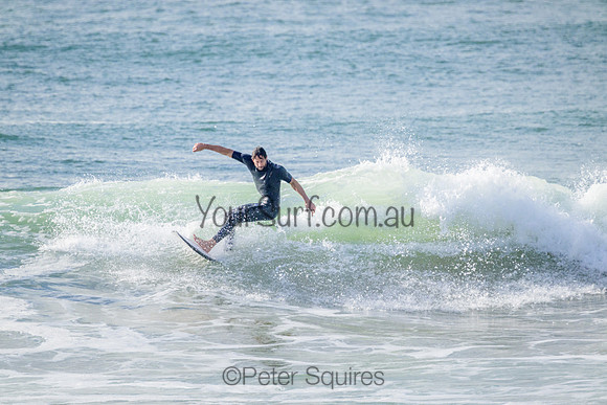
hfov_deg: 2.6
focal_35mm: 800
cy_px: 202
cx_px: 304
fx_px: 13491
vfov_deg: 1.7
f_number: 11
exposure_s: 1/2000
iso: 800
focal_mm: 800
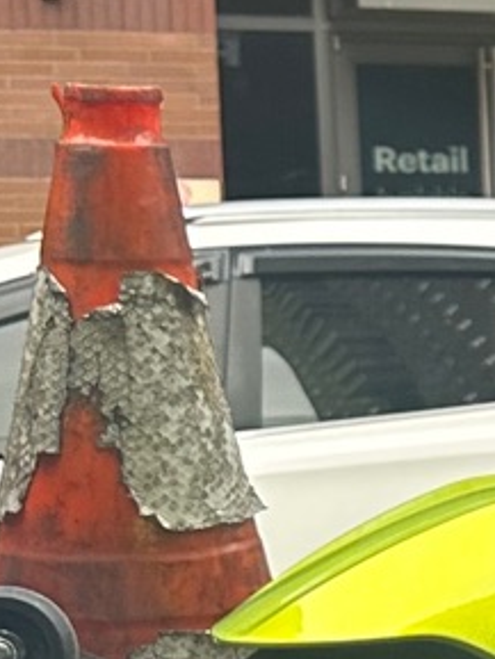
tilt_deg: -8.5
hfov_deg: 7.5
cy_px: 594
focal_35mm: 170
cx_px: 1556
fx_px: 3239
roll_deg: -1.8
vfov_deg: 11.5
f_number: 1.78
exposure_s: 1/121
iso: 100
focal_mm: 6.86
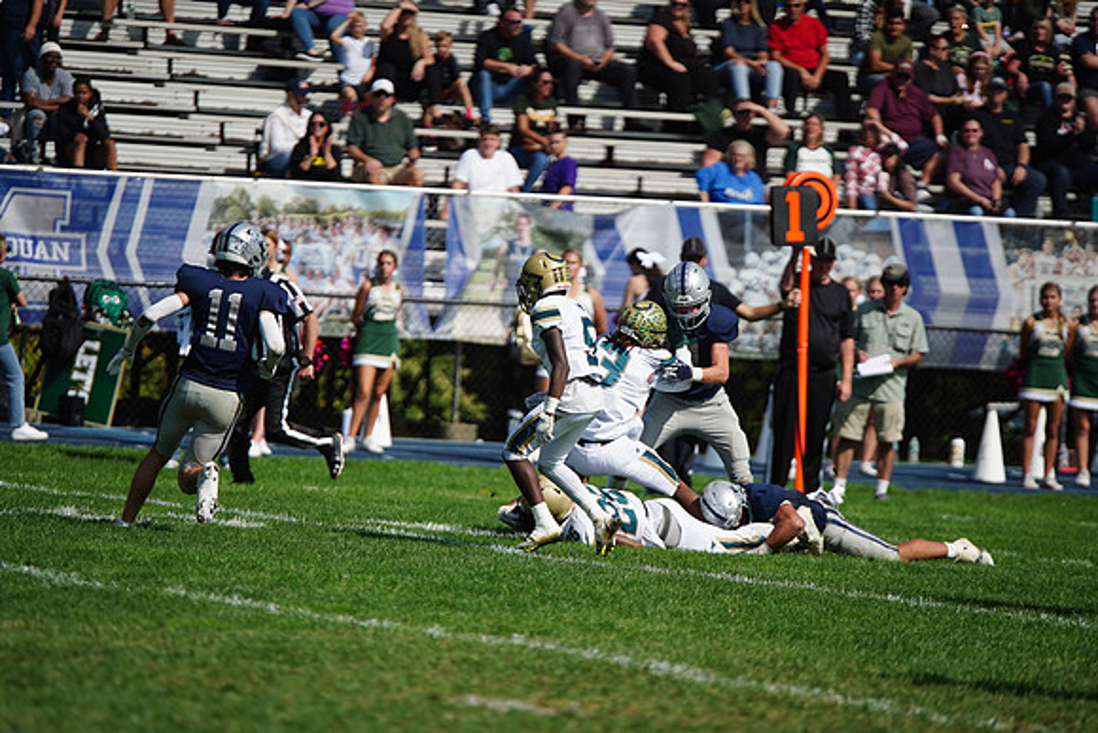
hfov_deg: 7.5
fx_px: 8359
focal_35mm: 274
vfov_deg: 5.0
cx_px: 549
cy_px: 366
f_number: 2.8
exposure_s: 1/8000
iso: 400
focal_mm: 274
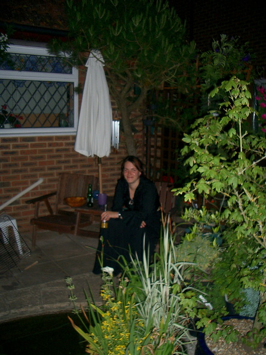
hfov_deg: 40.7
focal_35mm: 35
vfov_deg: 52.6
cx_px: 133
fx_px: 359
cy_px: 178
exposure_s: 1/40
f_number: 2.6
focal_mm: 5.8
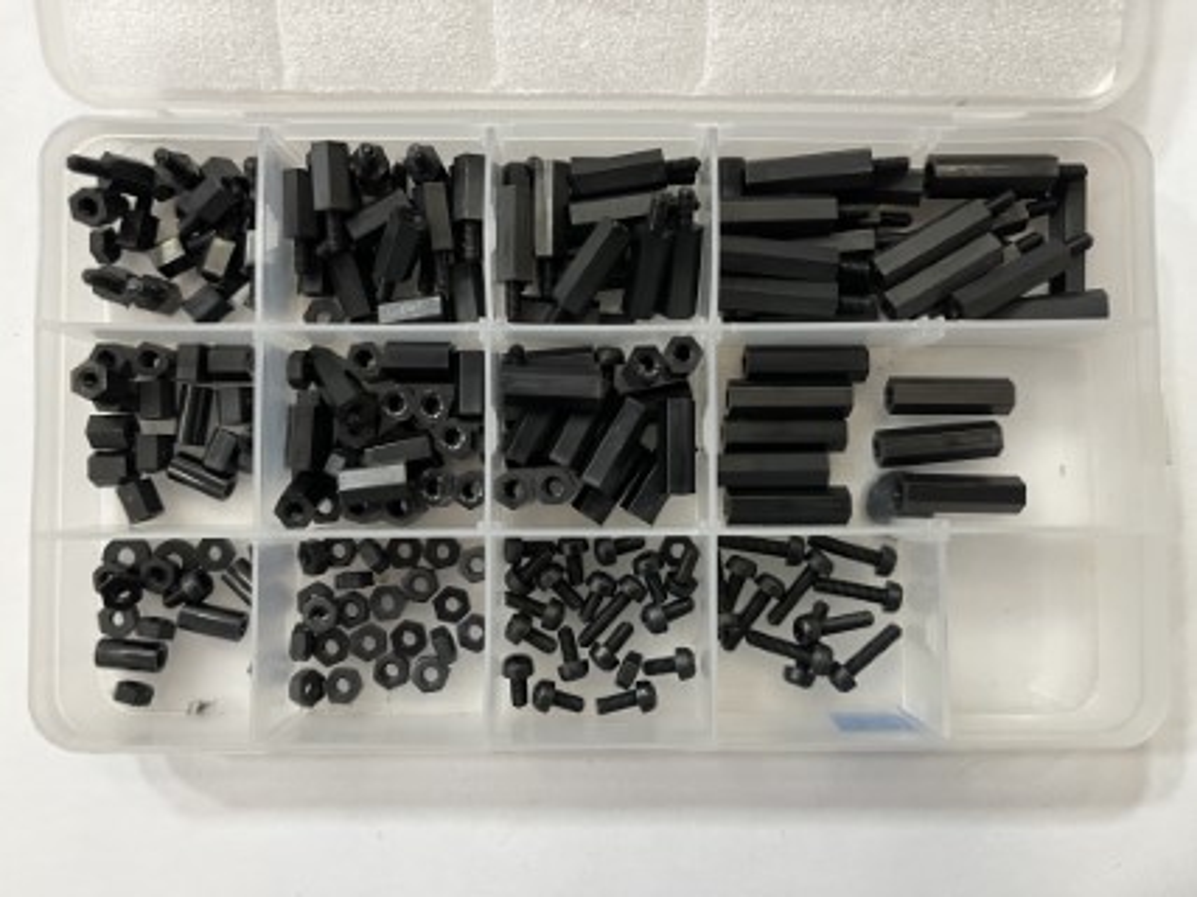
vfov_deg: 53.0
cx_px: 598
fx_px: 899
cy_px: 448
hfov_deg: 67.3
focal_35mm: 26
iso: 320
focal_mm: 5.1
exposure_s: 1/60
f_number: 1.6
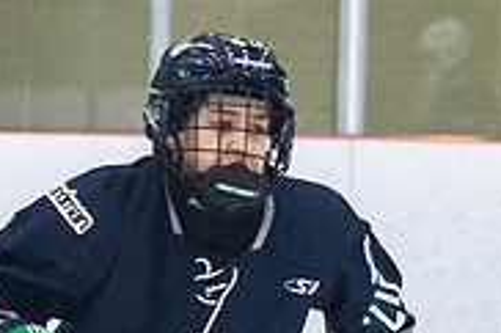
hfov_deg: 3.4
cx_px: -69
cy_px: 335
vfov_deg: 2.2
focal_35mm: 610
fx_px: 8481
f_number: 2.8
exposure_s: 1/640
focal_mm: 70
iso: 1250
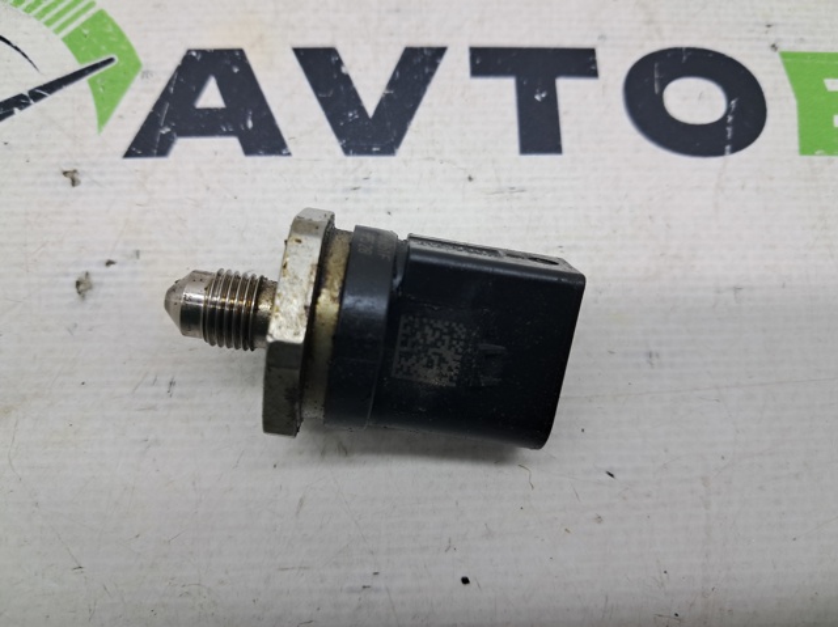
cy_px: 314
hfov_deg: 65.4
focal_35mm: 27
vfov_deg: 51.3
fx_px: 653
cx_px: 419
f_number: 1.8
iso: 50
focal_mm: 4
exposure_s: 1/50
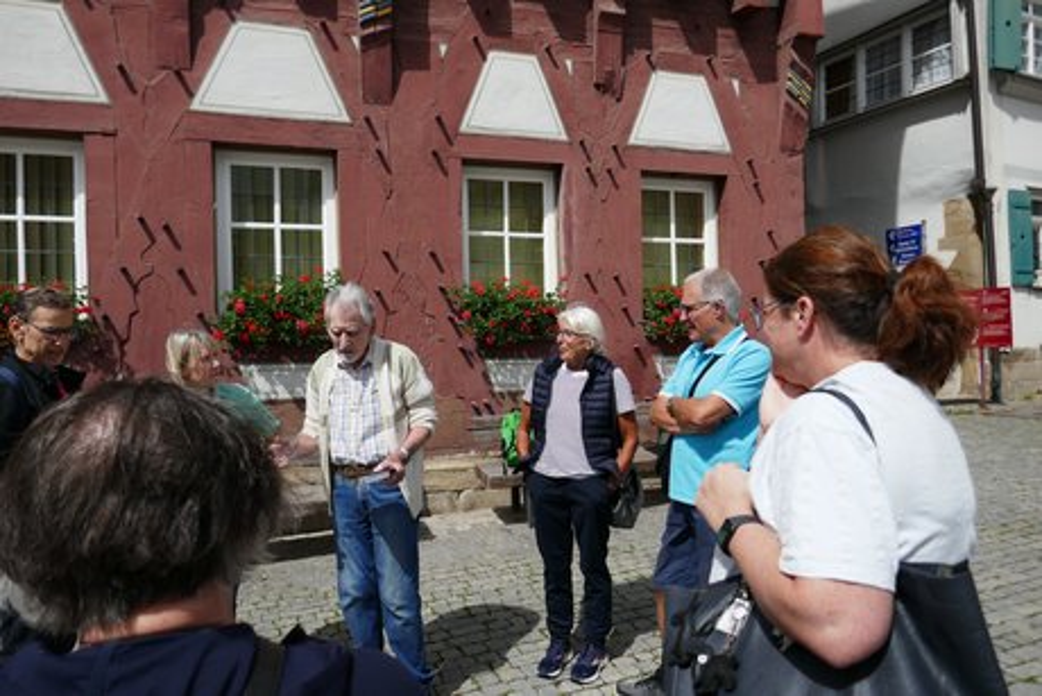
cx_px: 521
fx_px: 724
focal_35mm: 25
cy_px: 348
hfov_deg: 71.5
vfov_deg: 51.3
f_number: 2.8
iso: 125
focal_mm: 9.1
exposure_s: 1/3200
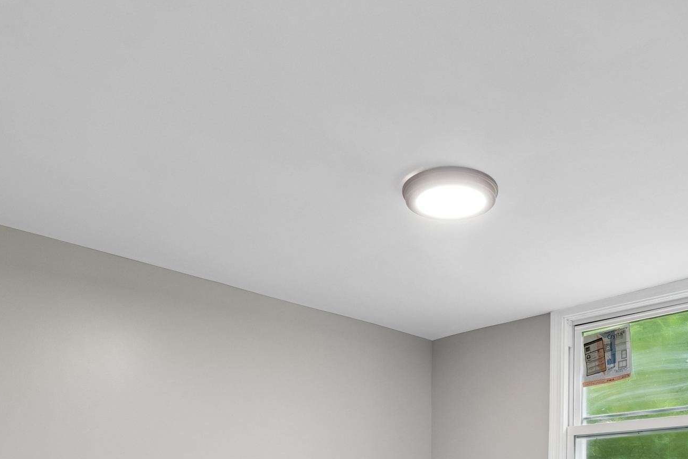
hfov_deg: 55.0
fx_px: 631
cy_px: 502
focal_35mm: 33
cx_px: 501
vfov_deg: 34.6
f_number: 13
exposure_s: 1/3.33
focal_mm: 14
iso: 400
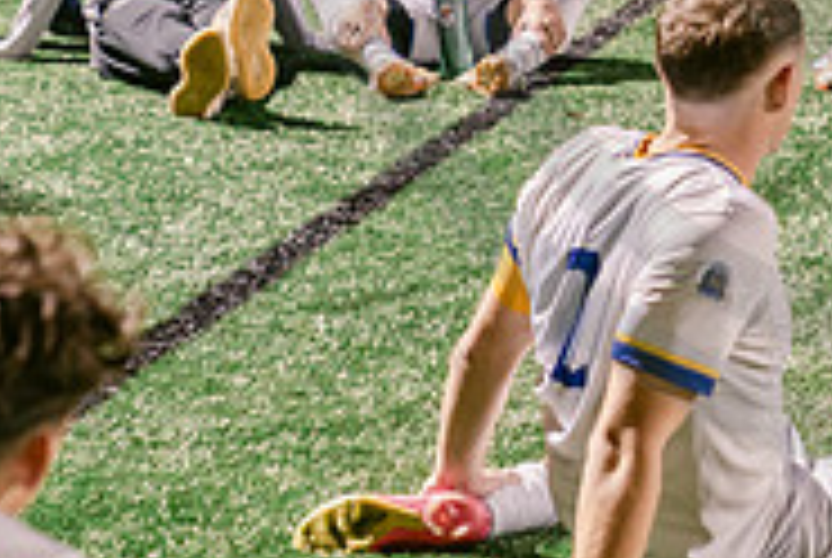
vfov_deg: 6.2
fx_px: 5069
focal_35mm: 219
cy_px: -299
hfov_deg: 9.2
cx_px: 1052
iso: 2500
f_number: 3.5
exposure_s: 1/125
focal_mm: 70
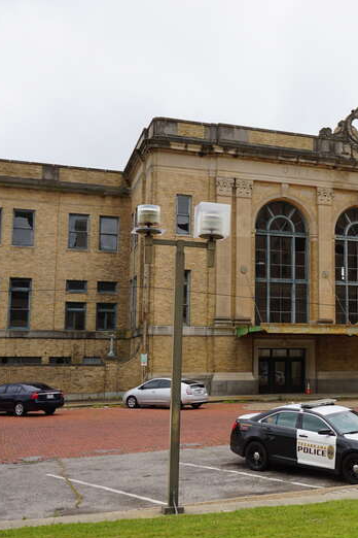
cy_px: 274
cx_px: 301
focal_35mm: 46
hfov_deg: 28.4
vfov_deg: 42.7
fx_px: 686
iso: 100
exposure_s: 1/100
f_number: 9
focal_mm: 20
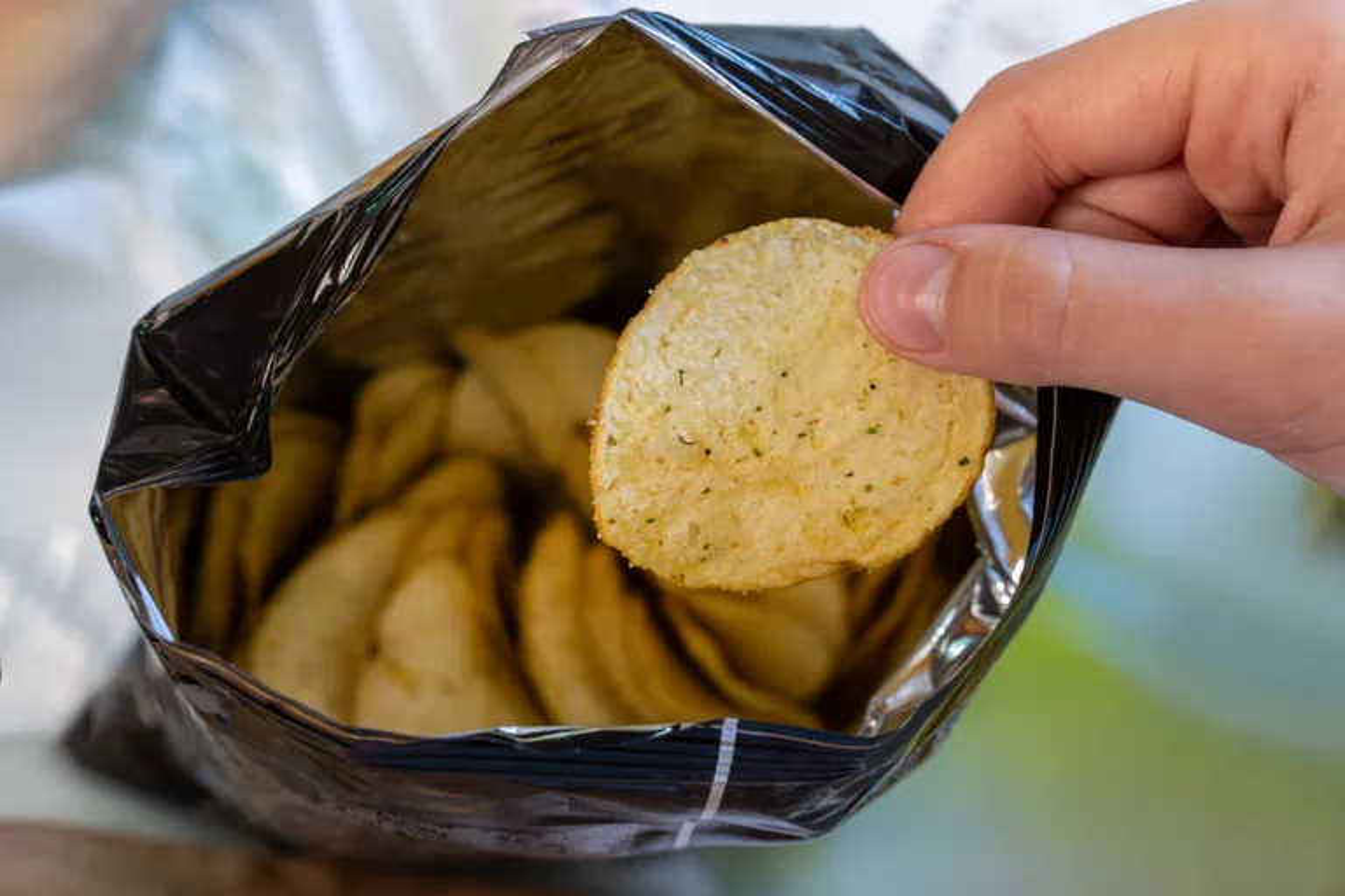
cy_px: 448
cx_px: 672
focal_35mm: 84
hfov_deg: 24.2
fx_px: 3138
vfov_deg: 16.3
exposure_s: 1/100
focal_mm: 56
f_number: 5.6
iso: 1250
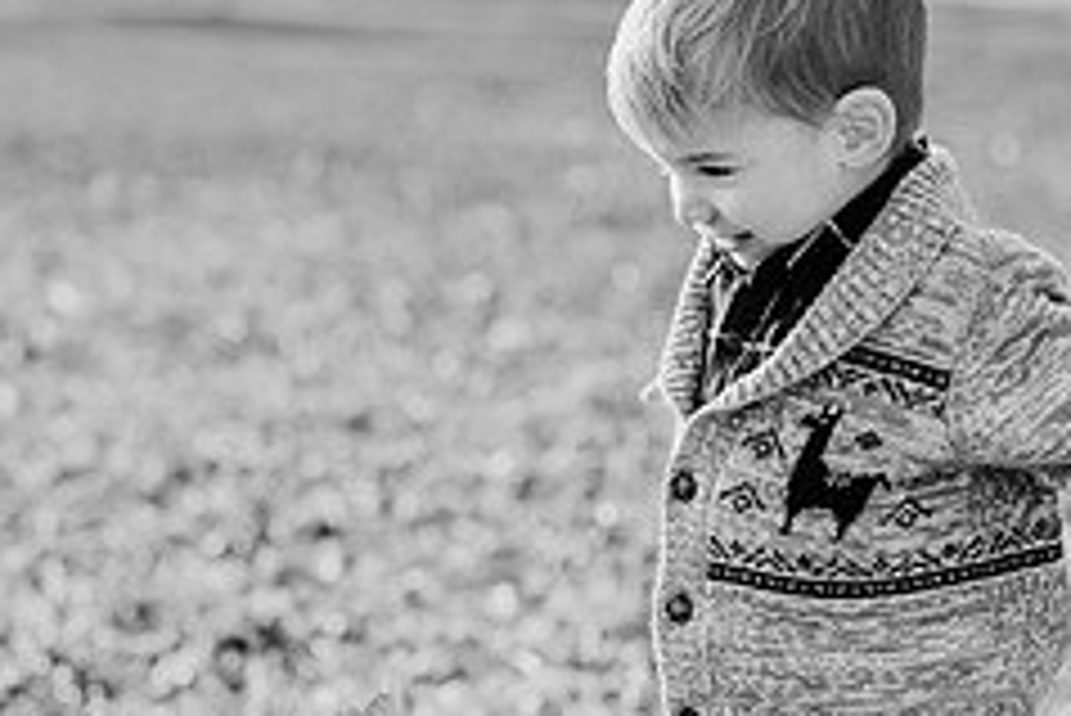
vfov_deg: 11.3
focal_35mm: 122
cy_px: 335
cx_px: 688
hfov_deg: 16.7
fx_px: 3632
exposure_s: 1/1000
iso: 500
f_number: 2.8
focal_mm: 50
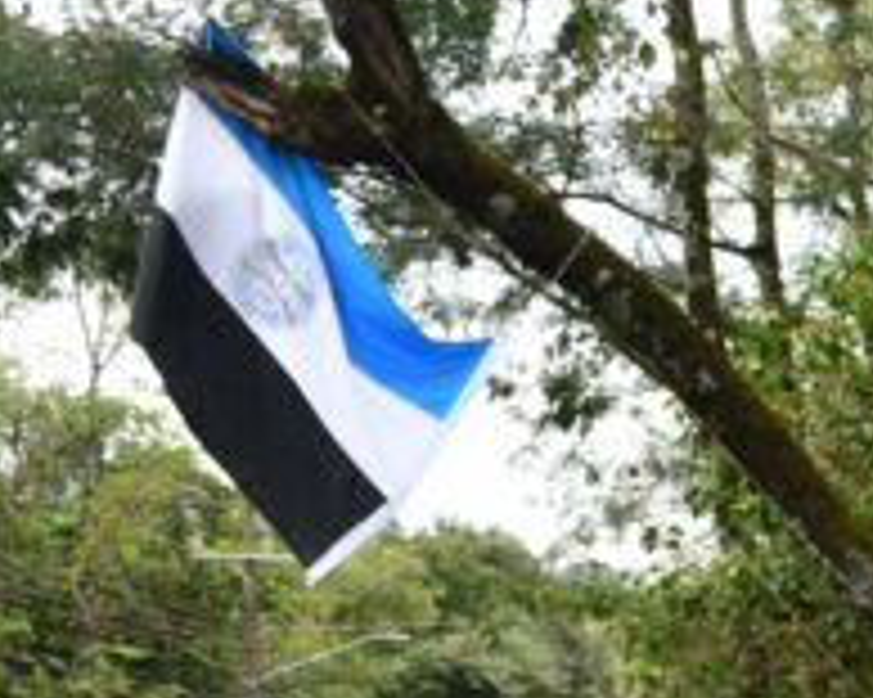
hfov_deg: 17.3
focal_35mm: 91
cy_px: 914
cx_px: 1557
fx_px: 2350
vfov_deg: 16.0
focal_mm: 18
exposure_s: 1/250
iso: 360
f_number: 5.6
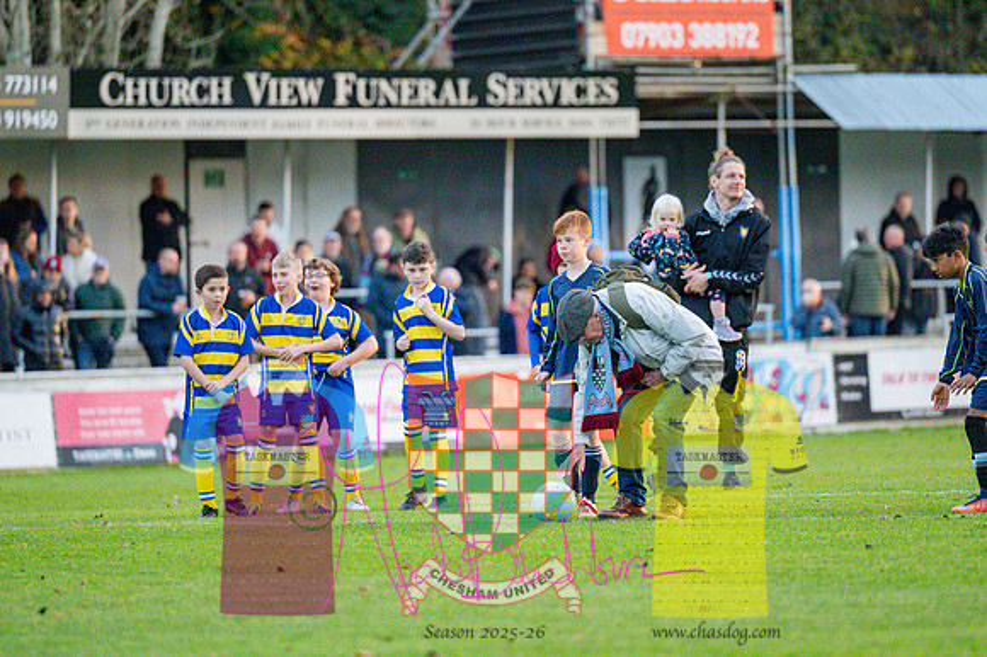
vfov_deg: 4.8
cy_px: 328
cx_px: 494
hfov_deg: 7.2
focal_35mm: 285
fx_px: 7809
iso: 4000
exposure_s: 1/1600
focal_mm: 190
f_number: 2.8
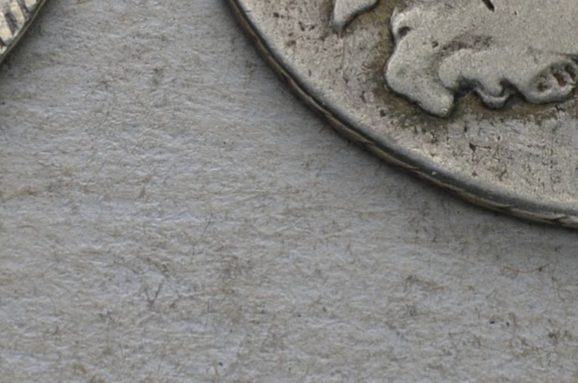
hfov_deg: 8.1
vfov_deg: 5.3
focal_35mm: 254
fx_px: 4072
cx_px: 137
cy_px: -213
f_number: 14
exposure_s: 1/200
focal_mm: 48
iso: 400
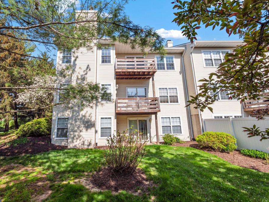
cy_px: 96
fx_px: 124
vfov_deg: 78.1
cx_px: 118
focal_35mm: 16
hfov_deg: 94.0
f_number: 8
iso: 200
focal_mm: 7
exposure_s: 1/500
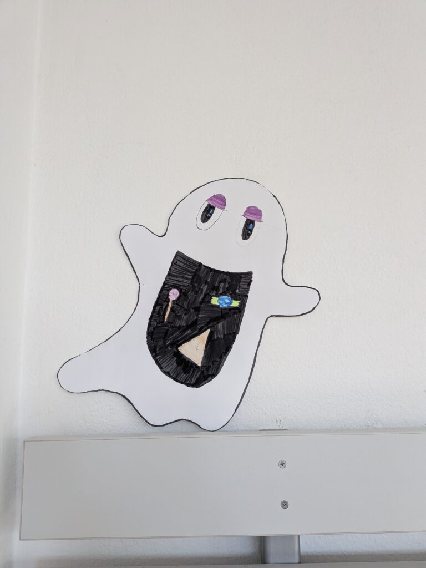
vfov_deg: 71.6
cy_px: 284
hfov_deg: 56.8
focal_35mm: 24
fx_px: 394
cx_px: 213
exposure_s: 1/130
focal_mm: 4.53
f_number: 1.7
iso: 52
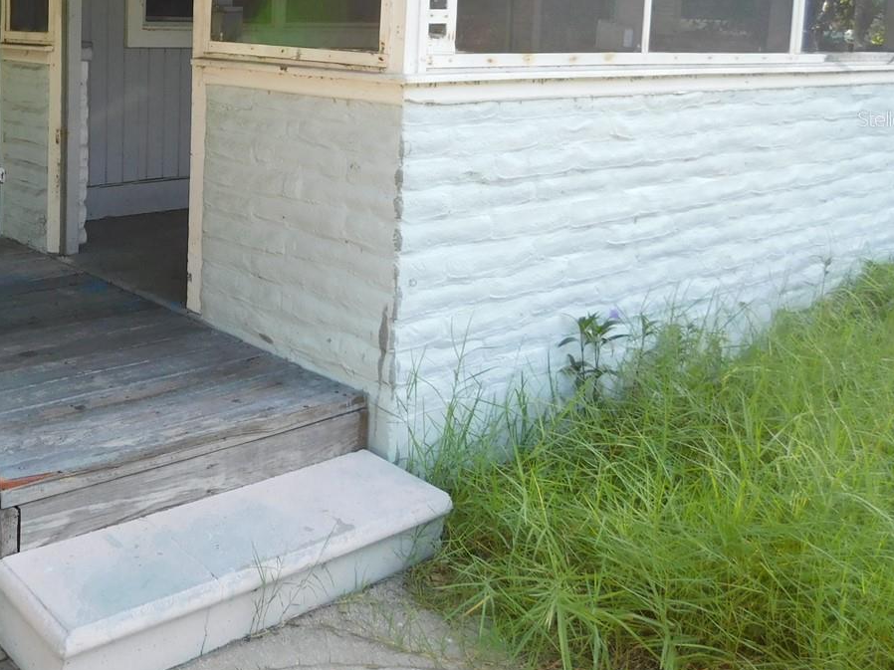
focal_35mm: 41
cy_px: 118
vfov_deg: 33.9
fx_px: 1059
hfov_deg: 43.3
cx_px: 155
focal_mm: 4
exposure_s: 1/160
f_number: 3
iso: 125
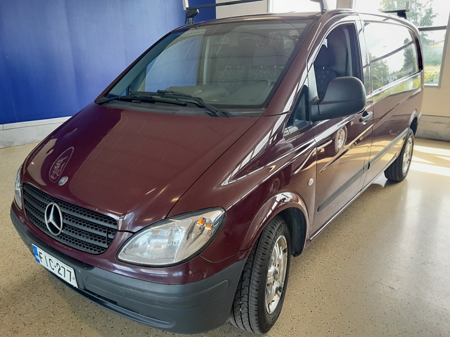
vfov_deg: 53.1
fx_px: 338
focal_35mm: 26
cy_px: 168
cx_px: 225
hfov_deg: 67.3
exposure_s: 1/50
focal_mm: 4
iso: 64
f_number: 1.8
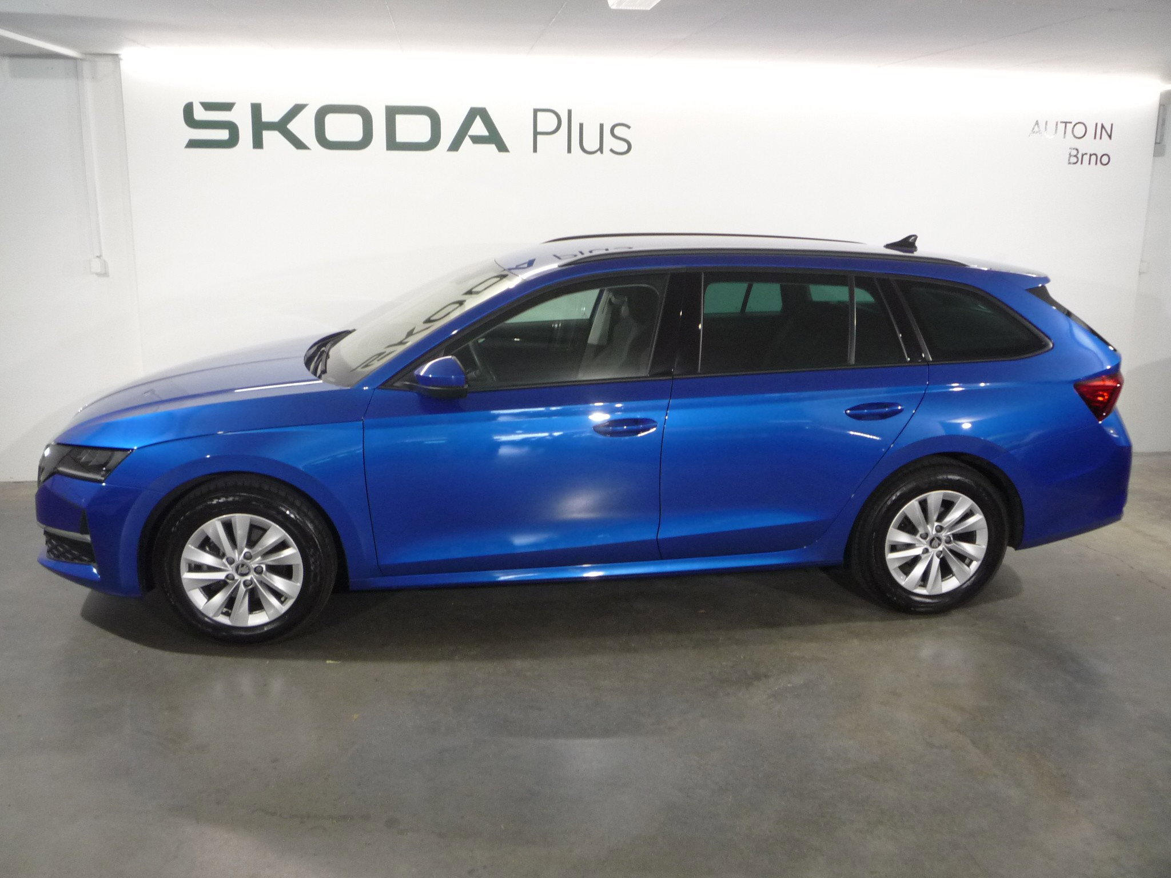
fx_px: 1015
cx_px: 586
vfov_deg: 46.8
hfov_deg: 60.0
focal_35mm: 30
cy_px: 439
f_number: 3.3
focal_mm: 5.2
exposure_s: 1/30
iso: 250
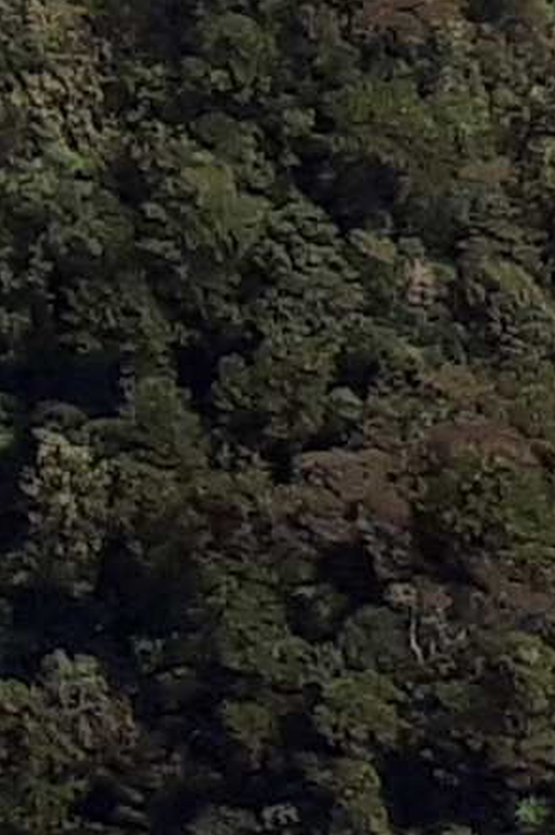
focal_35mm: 295
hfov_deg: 4.2
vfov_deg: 6.3
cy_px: -1811
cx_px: -1918
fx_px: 6832
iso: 40
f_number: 1.9
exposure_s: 1/1078
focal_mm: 3.6
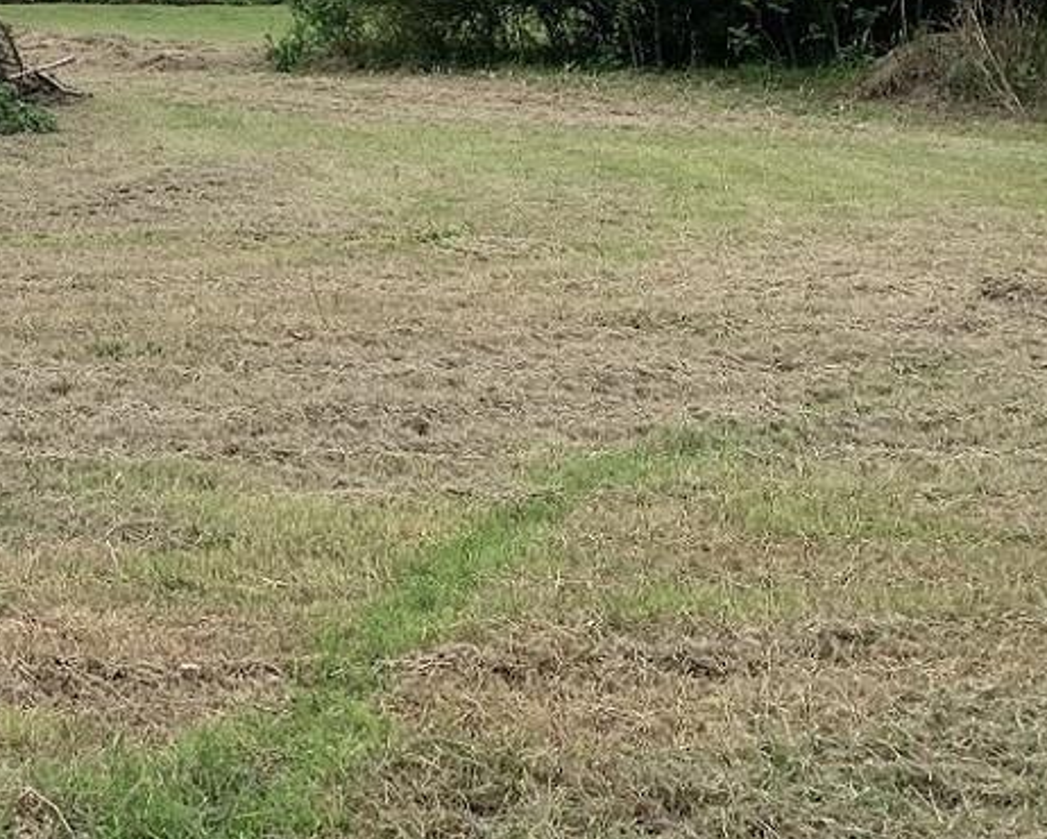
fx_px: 2480
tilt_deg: -0.3
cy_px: 83
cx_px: -142
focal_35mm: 80
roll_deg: -0.9
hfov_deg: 22.3
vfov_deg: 18.9
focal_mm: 4.25
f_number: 1.8
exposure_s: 1/1011
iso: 25
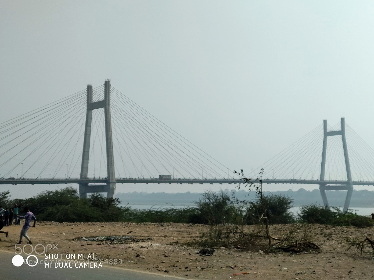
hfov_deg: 36.8
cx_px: 187
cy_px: 140
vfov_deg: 28.0
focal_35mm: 52
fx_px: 562
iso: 100
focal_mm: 5.99
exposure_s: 1/1650
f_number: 2.6
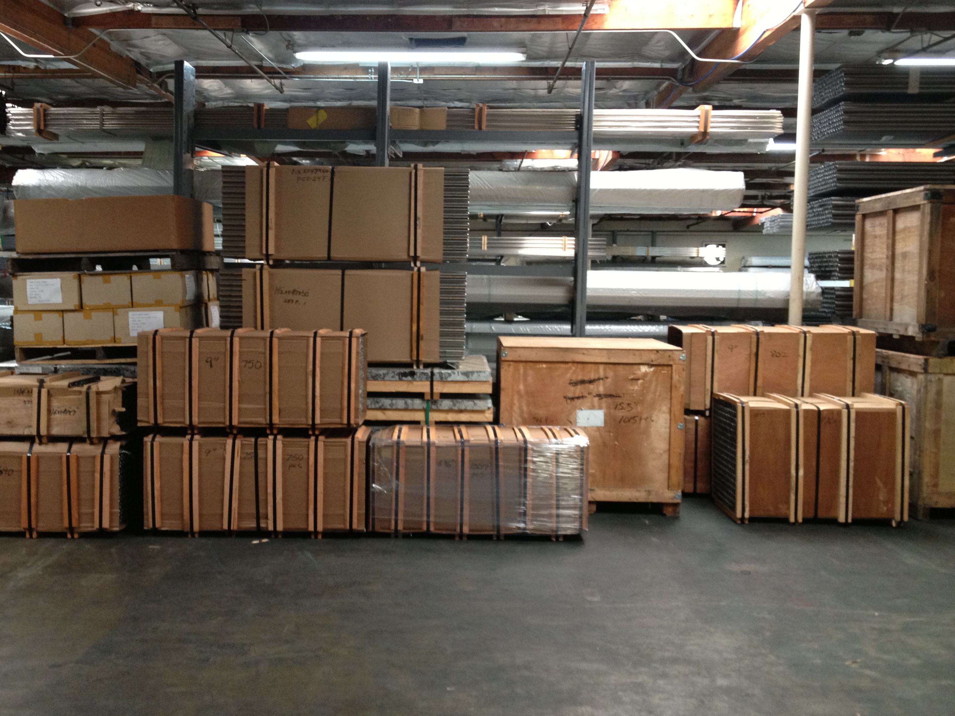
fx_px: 1104
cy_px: 346
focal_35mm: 40
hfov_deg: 46.7
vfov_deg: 36.0
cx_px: 413
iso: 160
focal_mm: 4.28
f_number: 2.4
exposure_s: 1/20
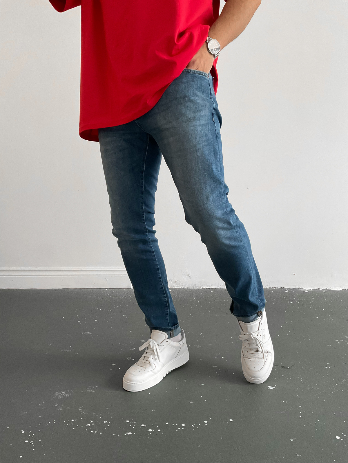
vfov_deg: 61.7
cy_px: 232
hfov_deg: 48.2
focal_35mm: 29
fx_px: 389
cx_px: 174
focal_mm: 3
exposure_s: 1/60
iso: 200
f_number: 1.8
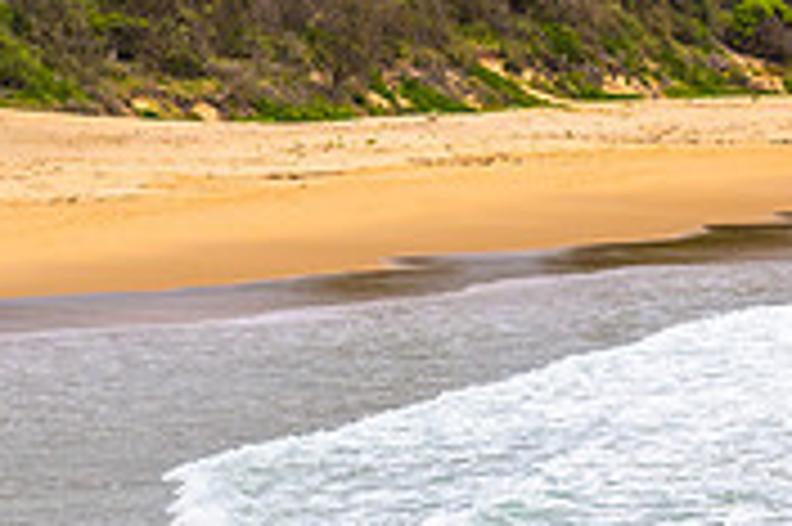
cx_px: 1107
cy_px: 339
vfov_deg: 4.1
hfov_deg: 6.1
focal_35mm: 335
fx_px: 7363
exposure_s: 1/1000
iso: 200
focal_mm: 98
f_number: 8
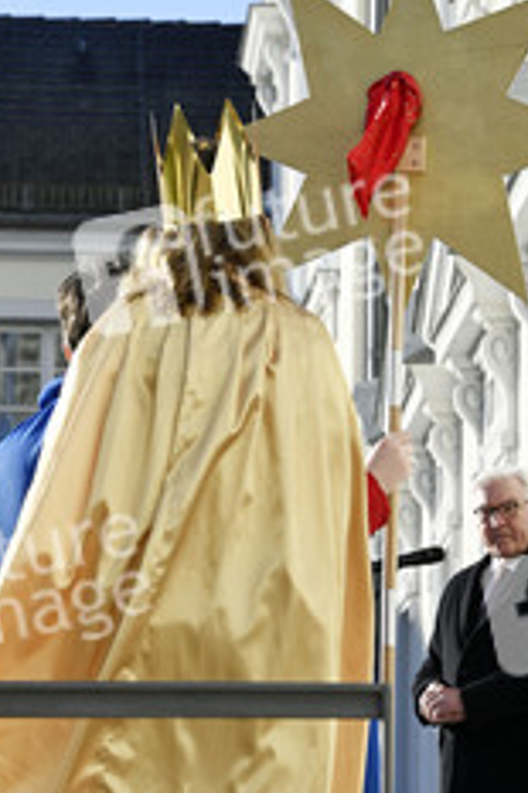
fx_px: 5111
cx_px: 347
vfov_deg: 8.9
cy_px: 425
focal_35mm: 232
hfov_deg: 5.9
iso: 250
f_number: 11
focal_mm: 135
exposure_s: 1/250
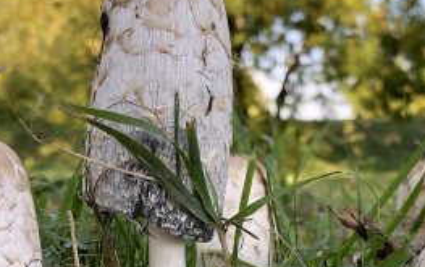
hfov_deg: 29.4
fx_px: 800
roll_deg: -1.1
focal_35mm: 69
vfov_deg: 18.5
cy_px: 256
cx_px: 307
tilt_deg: -4.9
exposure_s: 1/187
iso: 20
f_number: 1.8
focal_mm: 3.99
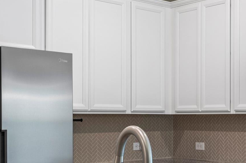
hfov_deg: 29.3
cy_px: 120
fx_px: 457
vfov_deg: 20.1
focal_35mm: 67
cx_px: 201
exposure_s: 1/8
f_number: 8
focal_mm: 28
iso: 800
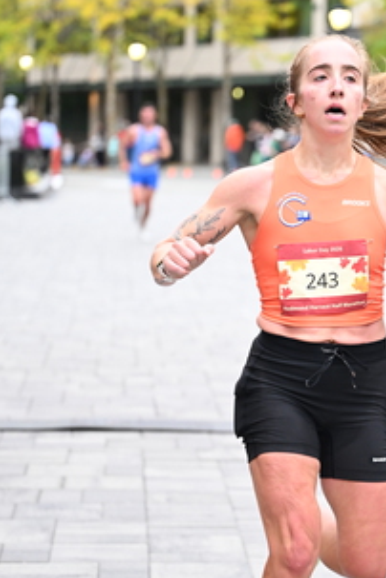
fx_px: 2042
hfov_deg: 10.7
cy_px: 294
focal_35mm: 127
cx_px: 343
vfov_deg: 16.1
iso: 1600
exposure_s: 1/800
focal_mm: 70
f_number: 2.8
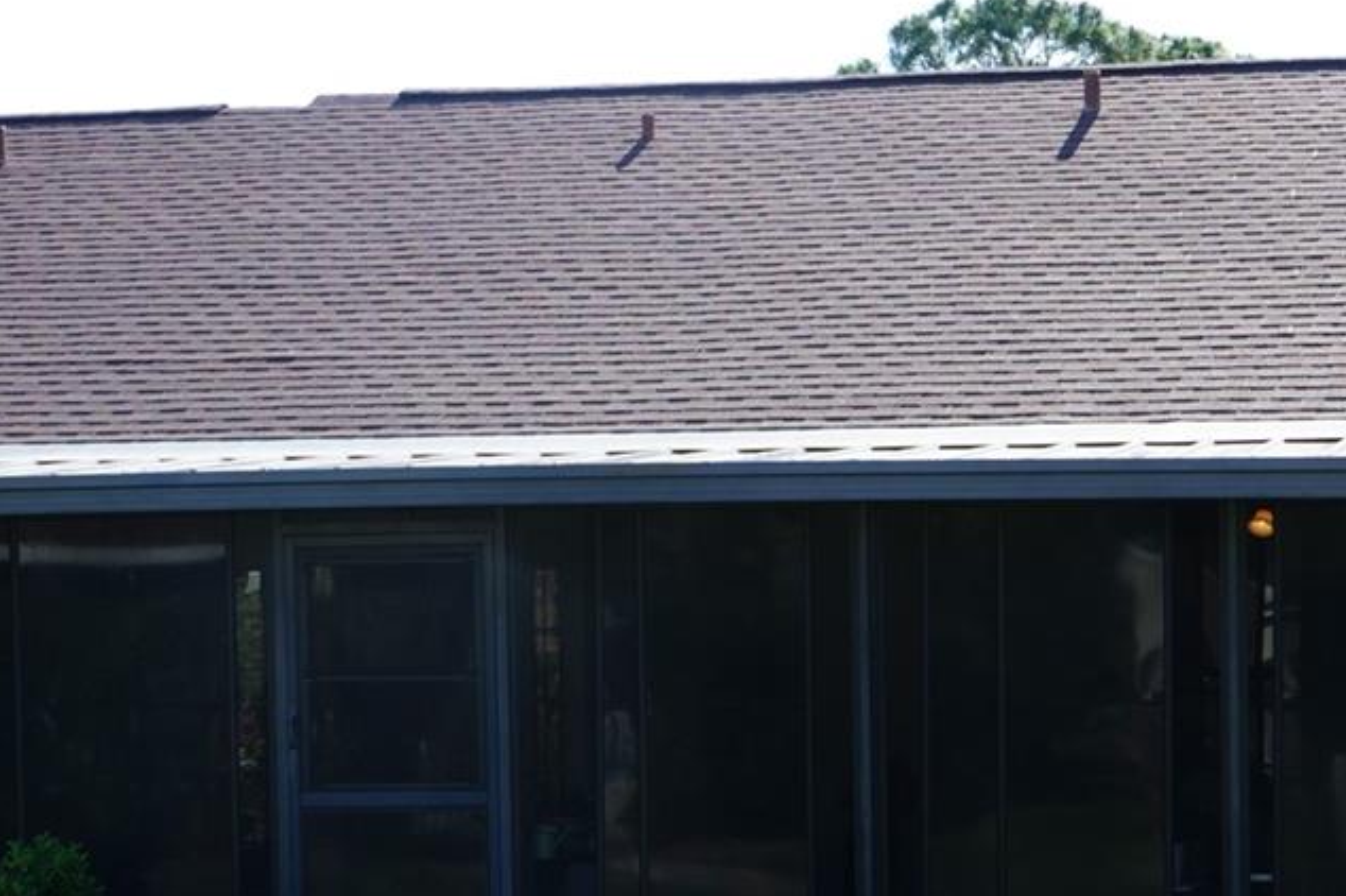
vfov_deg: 13.4
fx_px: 3774
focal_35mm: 101
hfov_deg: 20.2
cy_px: 879
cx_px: 707
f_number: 10
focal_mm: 40
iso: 100
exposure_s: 1/100
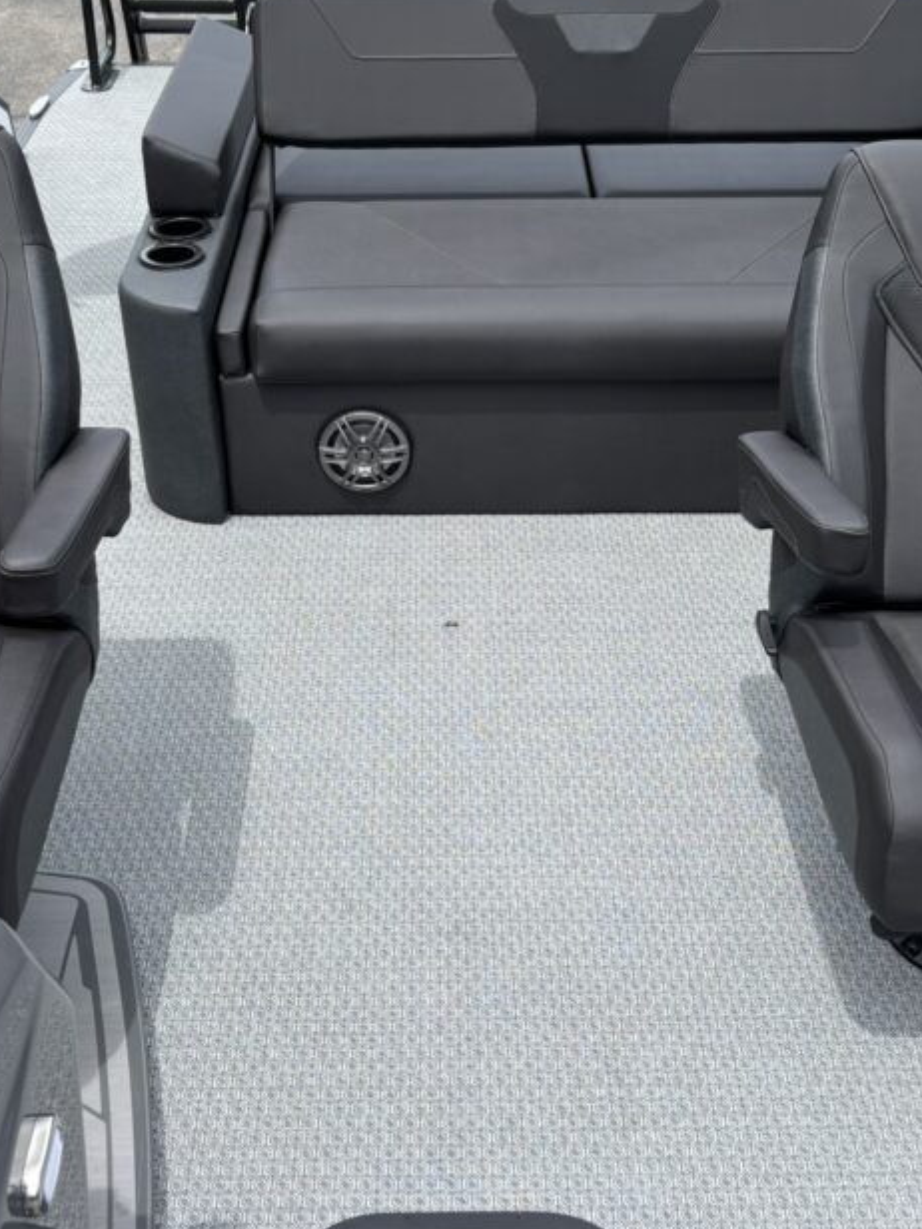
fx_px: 1598
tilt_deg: -31.7
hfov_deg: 32.2
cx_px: 430
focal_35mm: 45
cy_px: 517
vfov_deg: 42.0
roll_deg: +1.5
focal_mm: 5.96
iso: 50
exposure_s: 1/1616
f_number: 1.6
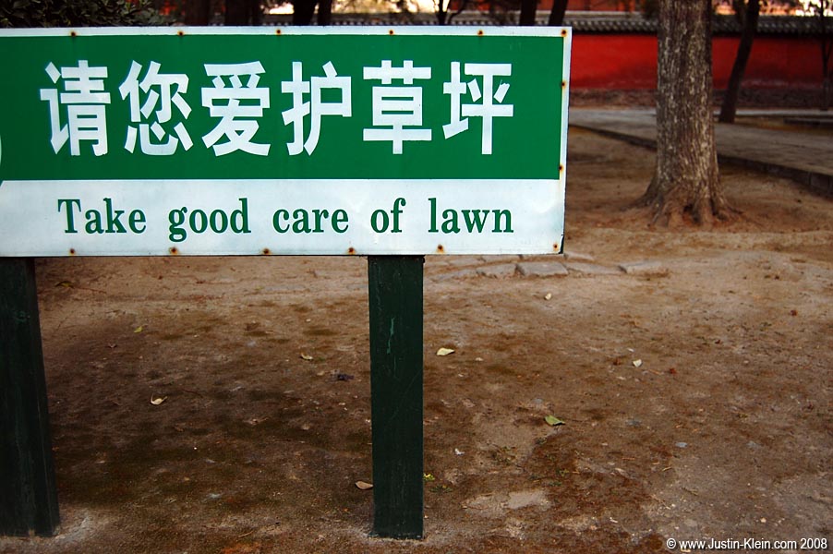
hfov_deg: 53.2
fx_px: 832
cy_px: 277
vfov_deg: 36.8
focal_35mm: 36
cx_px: 416
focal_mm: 24
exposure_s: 1/40
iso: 200
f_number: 4
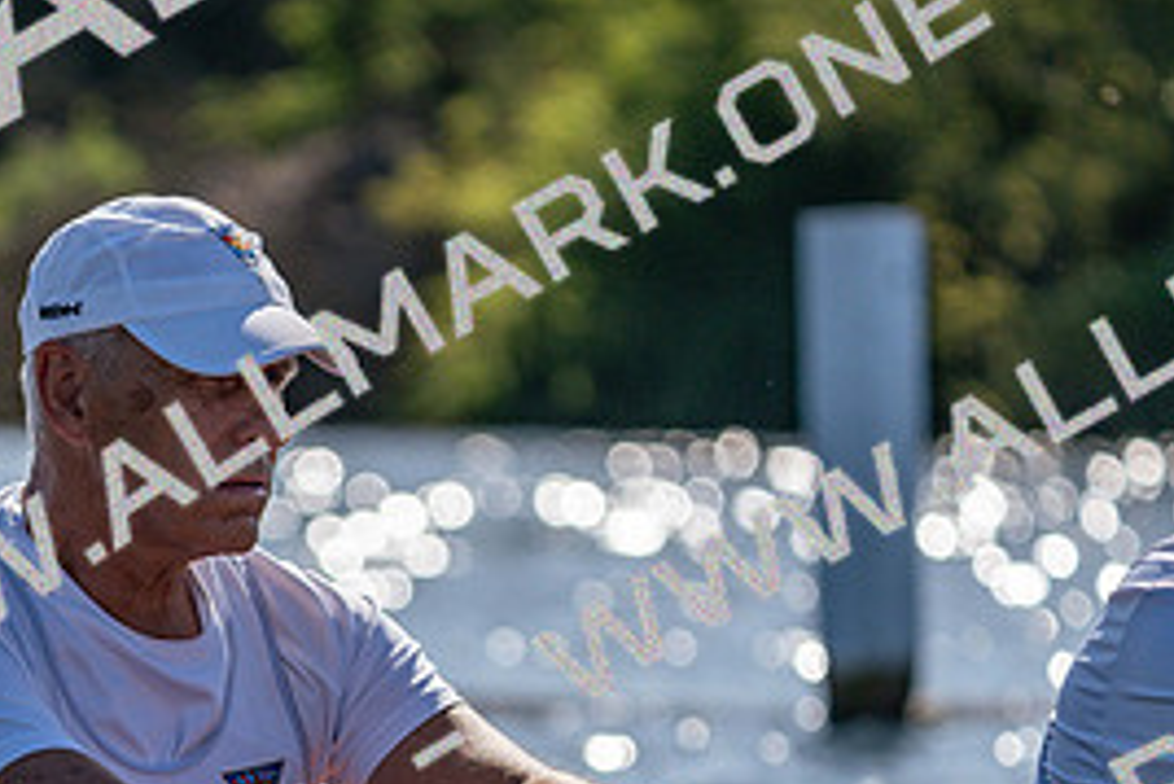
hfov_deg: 4.0
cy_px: 773
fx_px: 16901
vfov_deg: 2.7
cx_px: 215
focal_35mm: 518
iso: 200
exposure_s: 1/2000
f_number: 5.6
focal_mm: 239
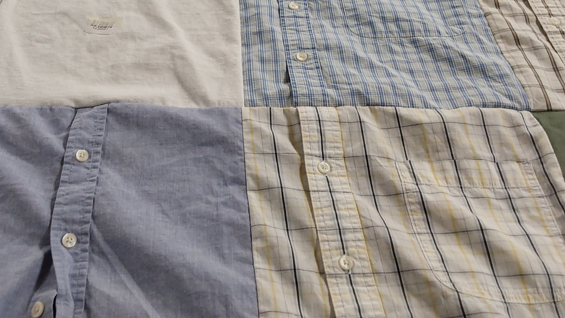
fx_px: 644
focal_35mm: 43
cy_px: 48
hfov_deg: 47.2
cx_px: 236
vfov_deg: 27.0
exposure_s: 1/60
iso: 80
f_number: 1.9
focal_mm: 2.91
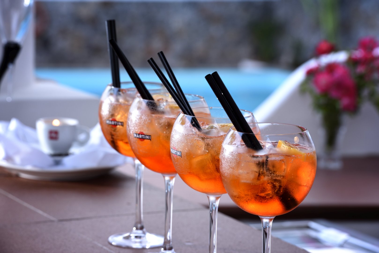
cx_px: 190
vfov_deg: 8.9
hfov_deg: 13.2
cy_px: 126
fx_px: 1632
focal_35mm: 155
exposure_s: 1/30
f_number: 9
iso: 500
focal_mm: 155
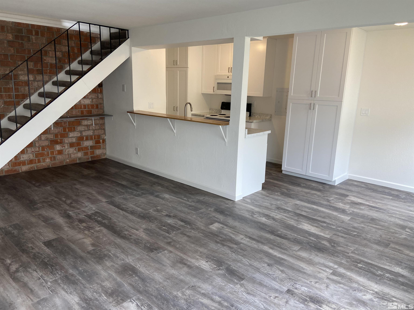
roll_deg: -1.7
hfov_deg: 67.3
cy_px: 155
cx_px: 207
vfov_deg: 53.1
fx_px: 311
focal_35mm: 26
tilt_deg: -13.7
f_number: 1.8
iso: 100
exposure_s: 1/121
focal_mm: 4.25
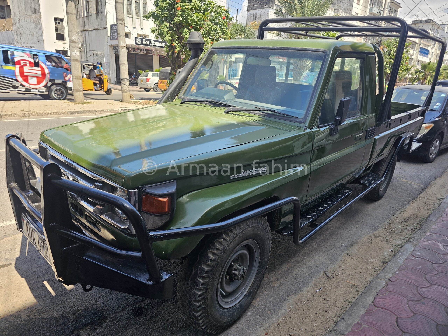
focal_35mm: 23
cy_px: 168
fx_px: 298
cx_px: 224
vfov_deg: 58.9
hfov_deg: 73.9
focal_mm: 6.3
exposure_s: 1/180
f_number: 1.7
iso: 10
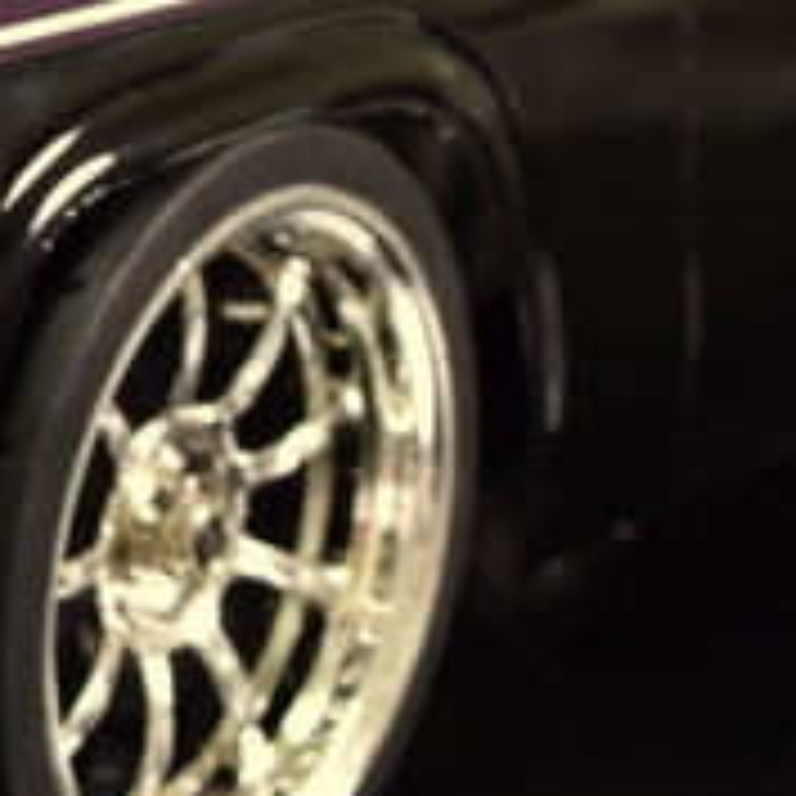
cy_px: 169
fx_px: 4215
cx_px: -301
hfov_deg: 10.5
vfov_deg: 10.8
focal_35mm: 162
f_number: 5
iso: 100
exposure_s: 1/20
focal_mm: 22
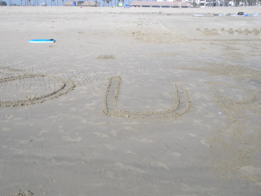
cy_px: 103
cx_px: 128
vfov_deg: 33.6
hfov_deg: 43.9
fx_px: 324
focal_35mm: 43
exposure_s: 1/606
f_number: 3.5
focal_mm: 6.3
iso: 64
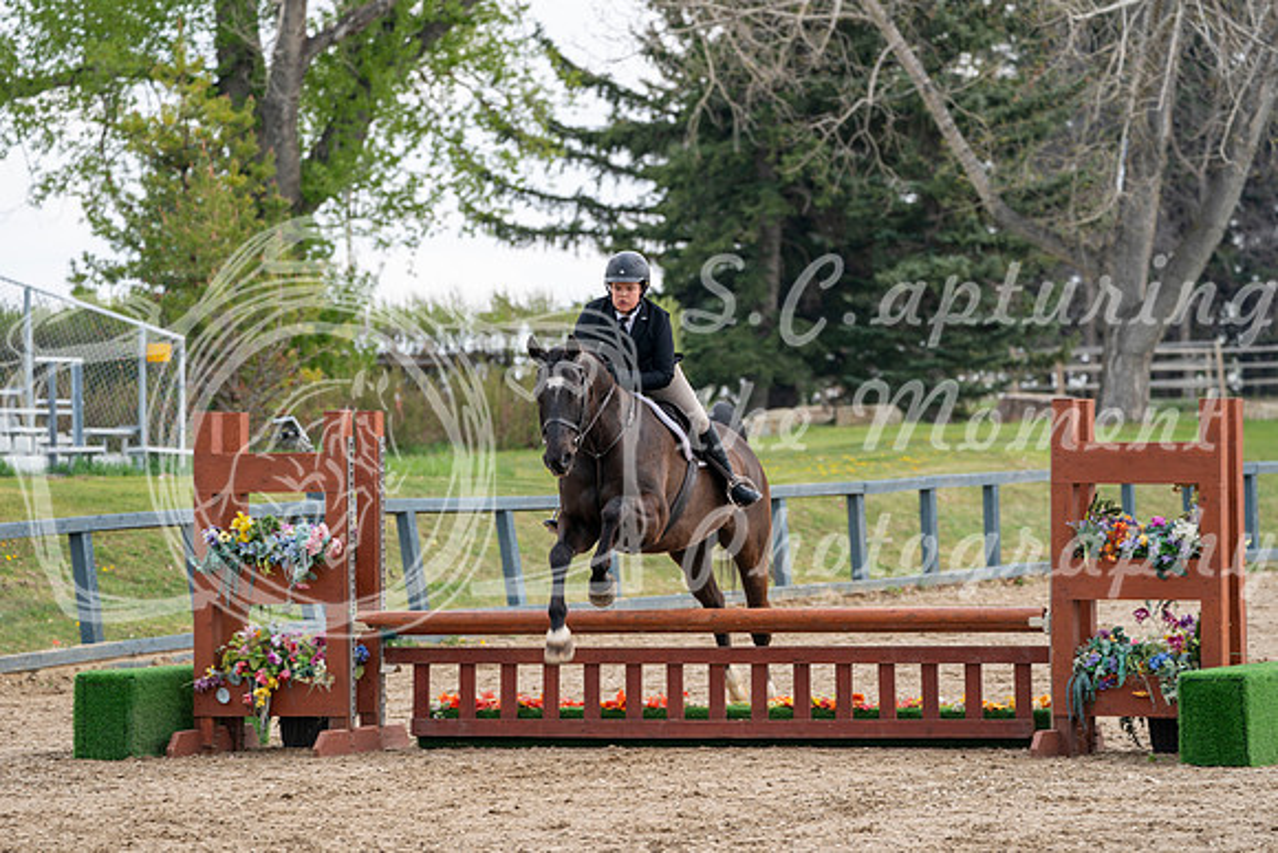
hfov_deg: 9.6
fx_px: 7634
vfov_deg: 6.4
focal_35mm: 215
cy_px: 426
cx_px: 639
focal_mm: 215
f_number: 5.6
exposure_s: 1/250
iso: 125
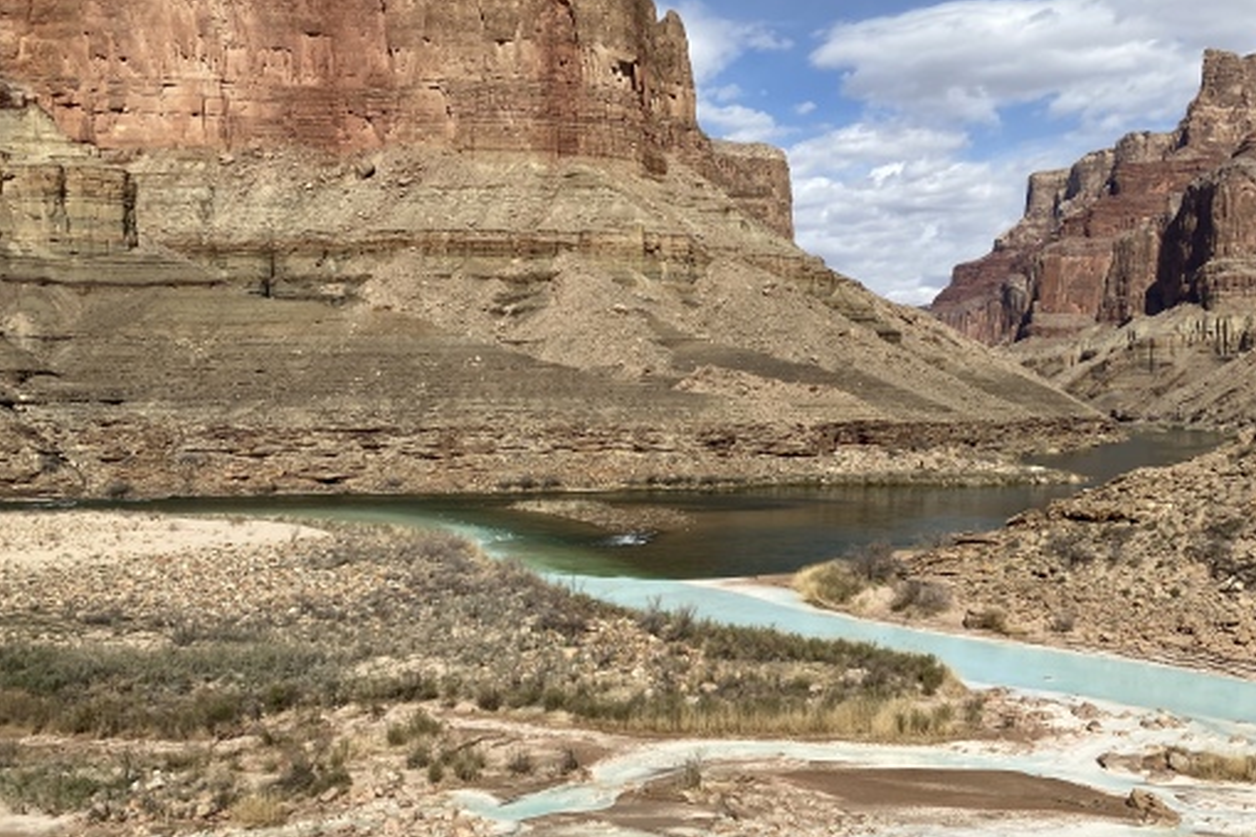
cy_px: 464
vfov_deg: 38.8
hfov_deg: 55.5
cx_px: 745
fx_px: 1186
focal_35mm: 34
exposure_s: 1/4808
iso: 32
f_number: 1.8
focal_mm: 4.25
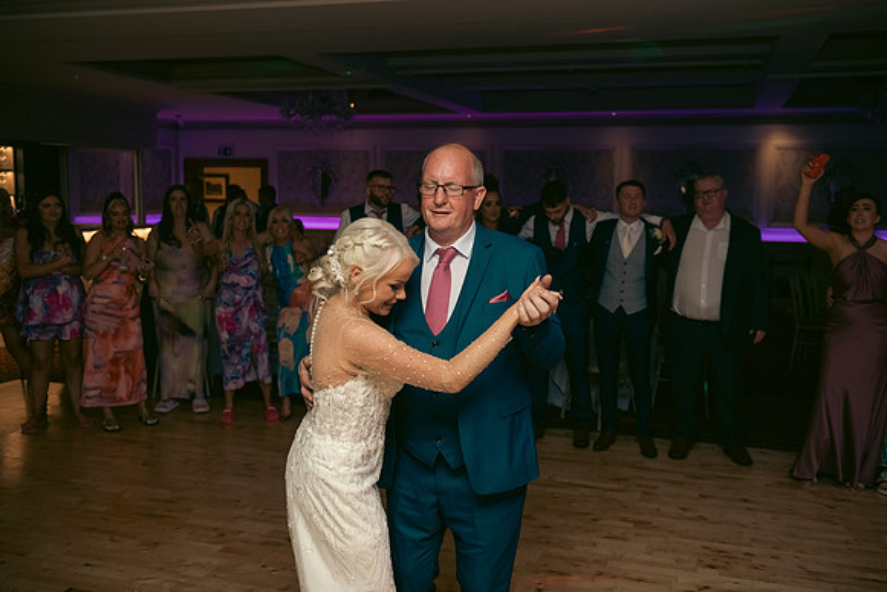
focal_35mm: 35
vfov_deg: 37.9
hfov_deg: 54.4
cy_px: 296
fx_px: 863
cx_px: 444
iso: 800
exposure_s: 1/160
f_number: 3.5
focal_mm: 35
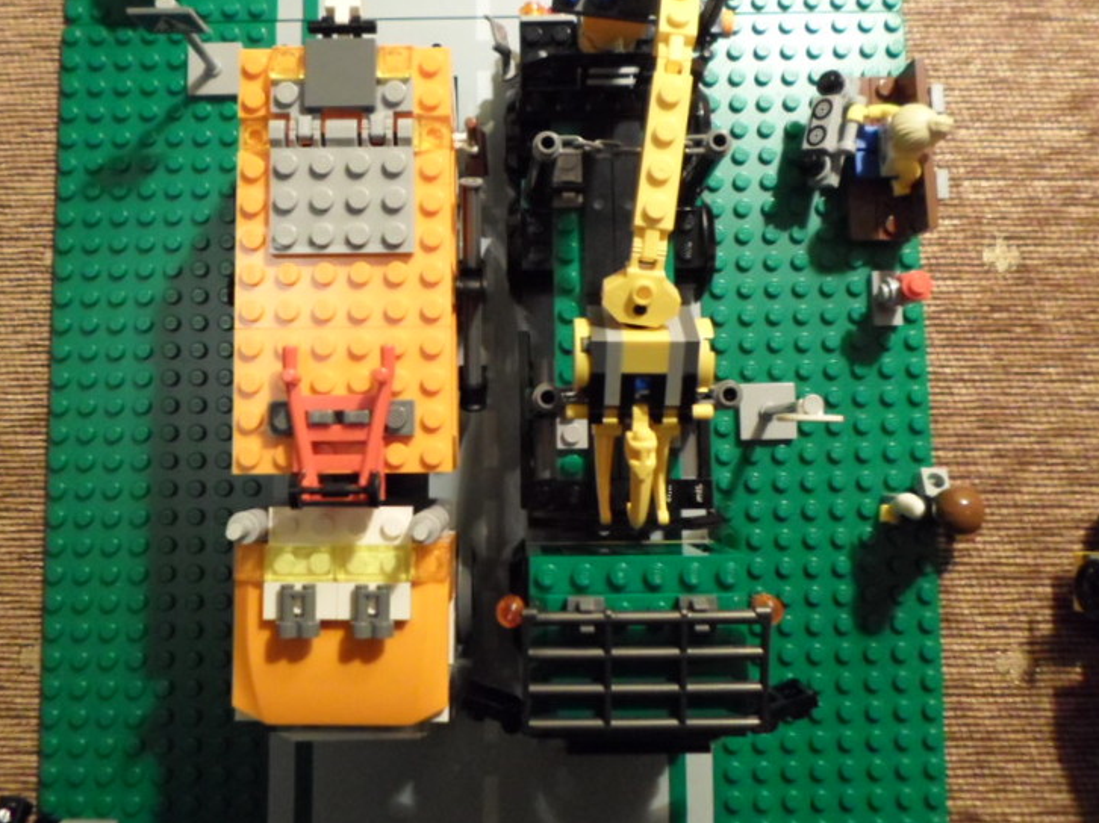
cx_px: 503
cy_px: 321
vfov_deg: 45.1
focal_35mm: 31
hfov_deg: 58.3
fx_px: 984
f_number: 2.5
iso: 400
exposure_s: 1/10
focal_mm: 4.5
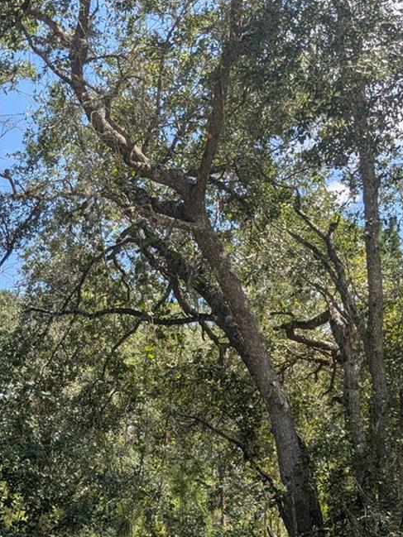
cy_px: 438
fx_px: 916
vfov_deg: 31.7
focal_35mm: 59
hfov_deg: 21.8
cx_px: -149
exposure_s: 1/623
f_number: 1.68
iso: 21
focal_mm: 6.9
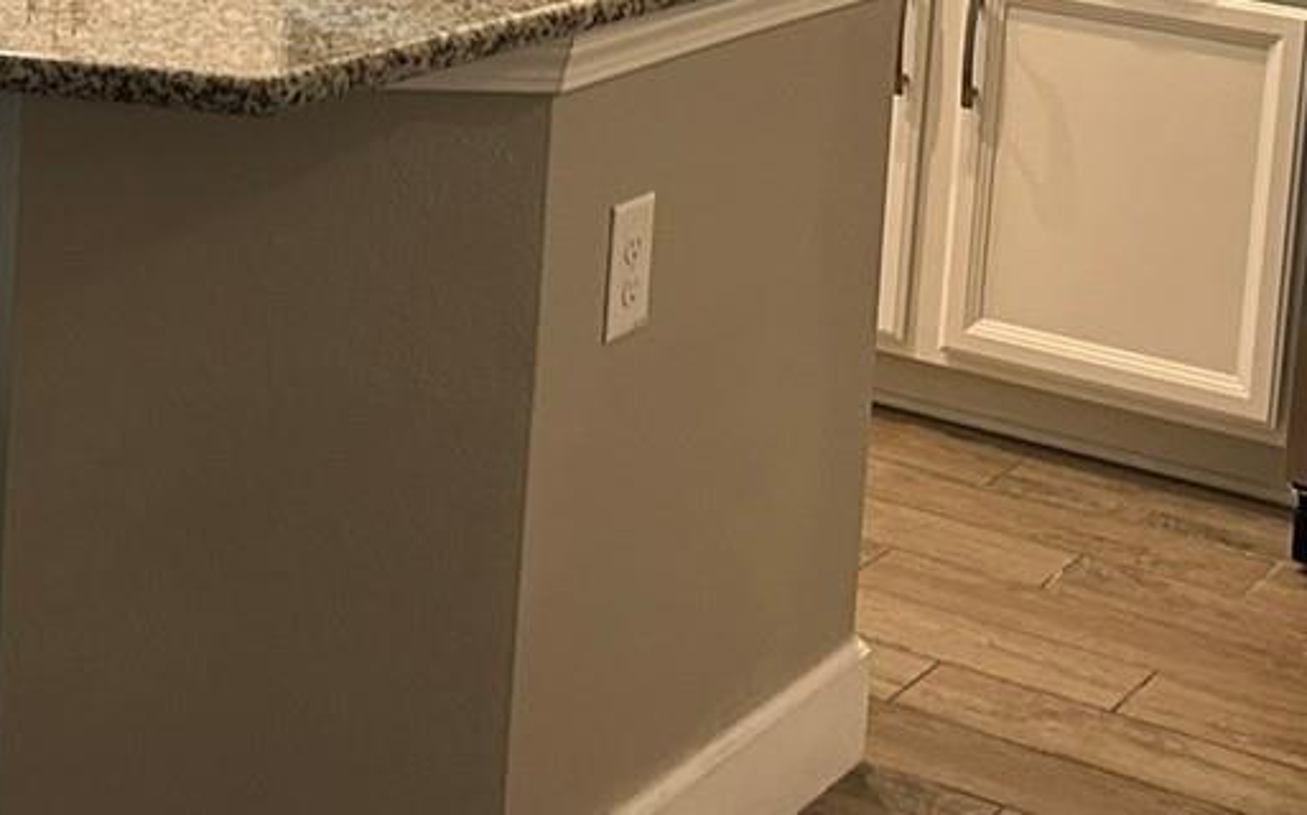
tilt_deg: -6.5
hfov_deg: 23.9
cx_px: 369
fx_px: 3062
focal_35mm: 86
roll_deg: -3.6
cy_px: -265
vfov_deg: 14.5
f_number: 1.5
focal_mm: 5.7
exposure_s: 1/60
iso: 160
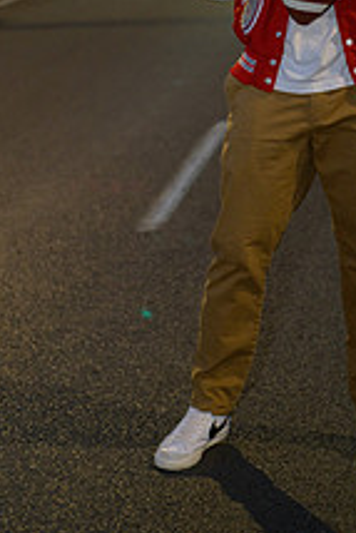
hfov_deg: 9.3
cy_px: 15
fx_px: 2177
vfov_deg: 13.8
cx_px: 286
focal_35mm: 147
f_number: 2.8
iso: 250
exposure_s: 1/80
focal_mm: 70
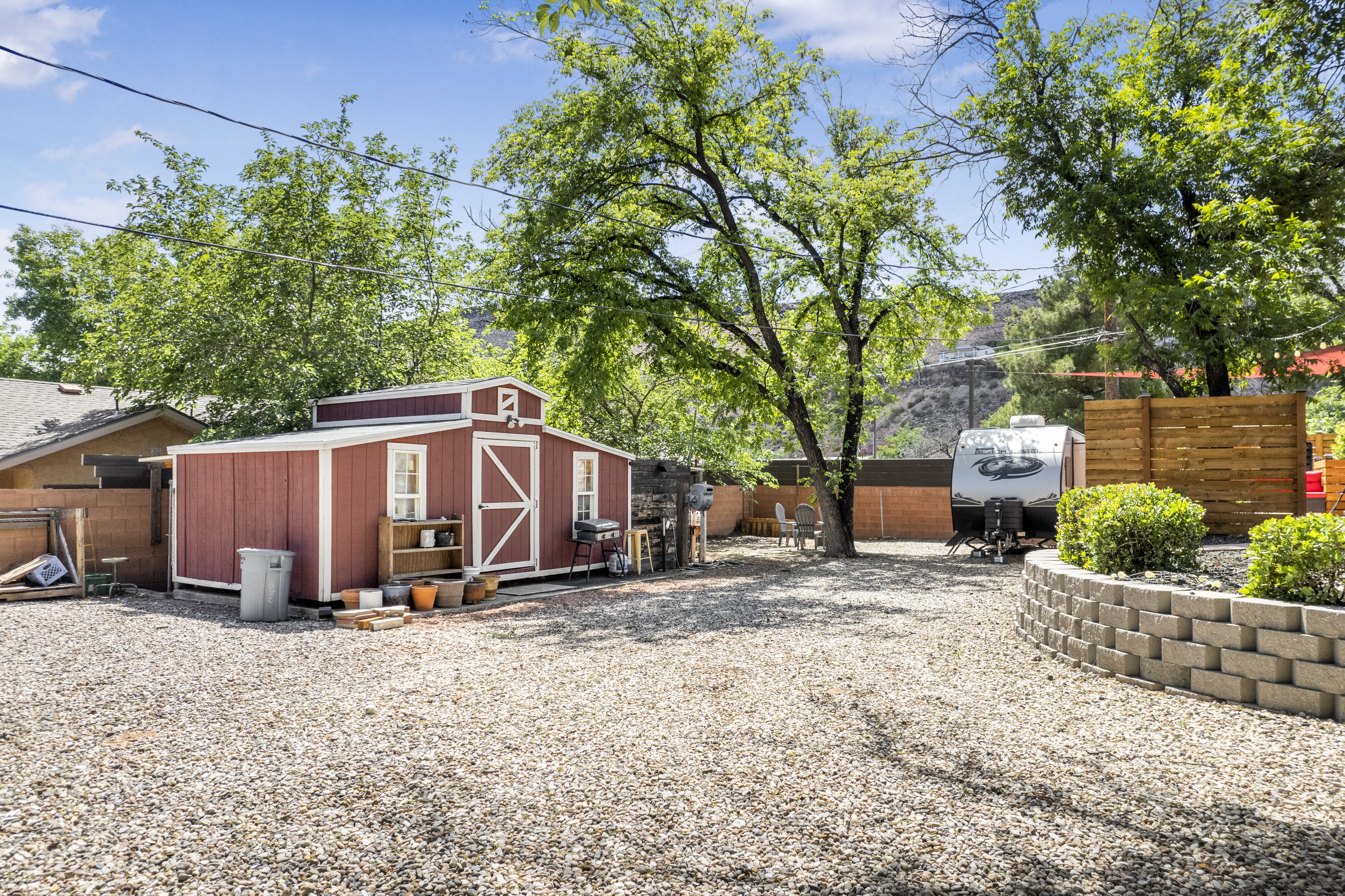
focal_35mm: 22
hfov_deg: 78.6
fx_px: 822
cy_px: 448
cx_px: 672
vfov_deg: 57.2
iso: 100
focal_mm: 8.38
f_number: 2.8
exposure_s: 1/60
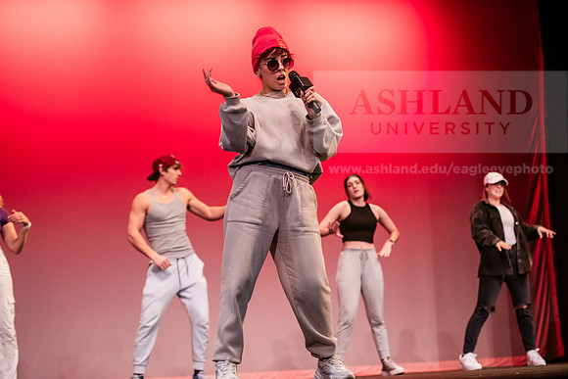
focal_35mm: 70
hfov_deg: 28.8
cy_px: 190
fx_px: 1105
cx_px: 284
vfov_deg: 19.5
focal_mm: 70
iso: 4000
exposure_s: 1/320
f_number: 3.2
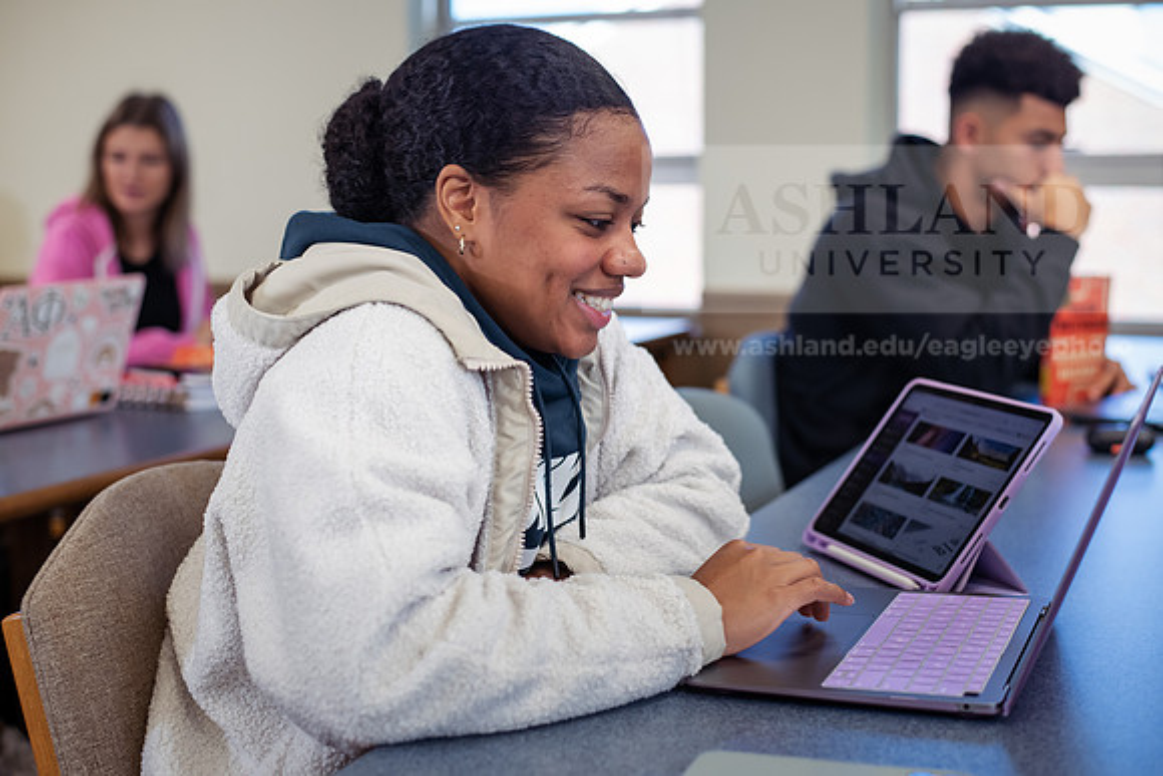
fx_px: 1616
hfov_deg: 39.6
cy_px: 388
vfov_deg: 27.0
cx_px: 582
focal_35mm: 50
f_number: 2.8
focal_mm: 50
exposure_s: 1/200
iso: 800
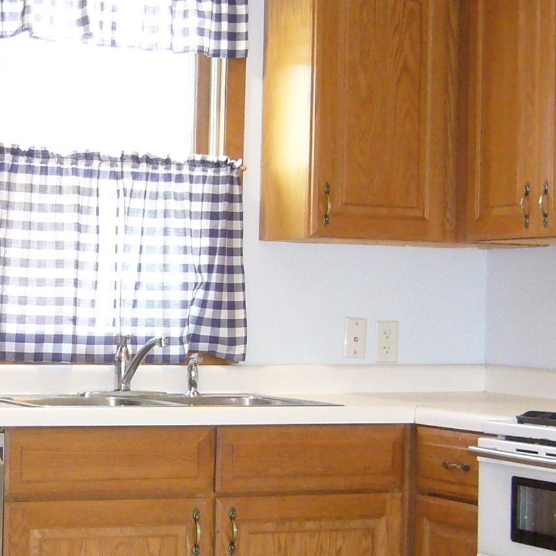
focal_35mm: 93
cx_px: 131
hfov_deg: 18.5
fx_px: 1690
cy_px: 323
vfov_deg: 18.7
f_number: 2.8
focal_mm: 5.8
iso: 250
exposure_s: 1/60
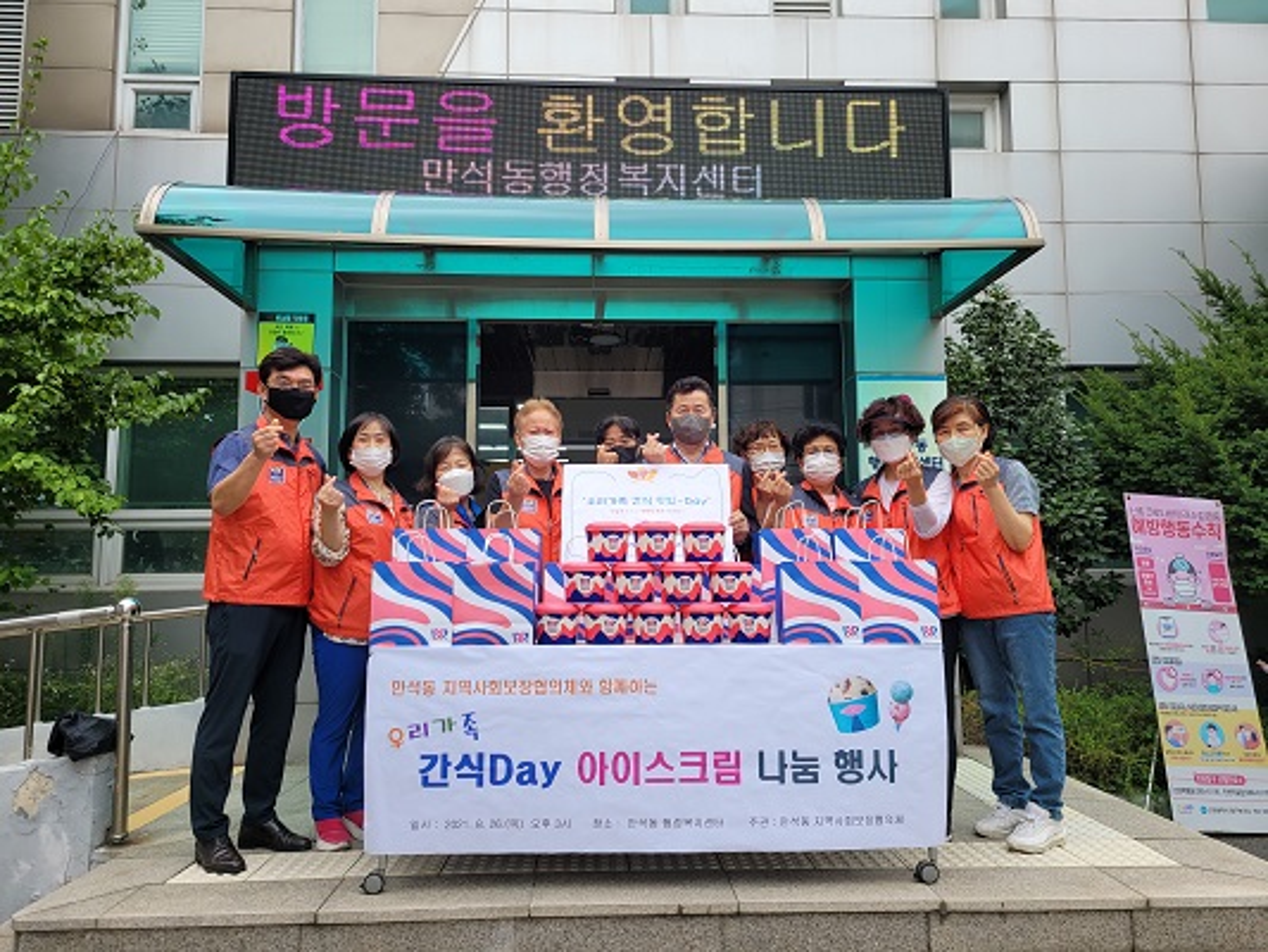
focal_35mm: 26
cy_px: 476
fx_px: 953
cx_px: 634
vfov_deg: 53.1
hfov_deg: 67.3
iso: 40
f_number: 1.8
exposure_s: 1/571
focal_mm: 5.4
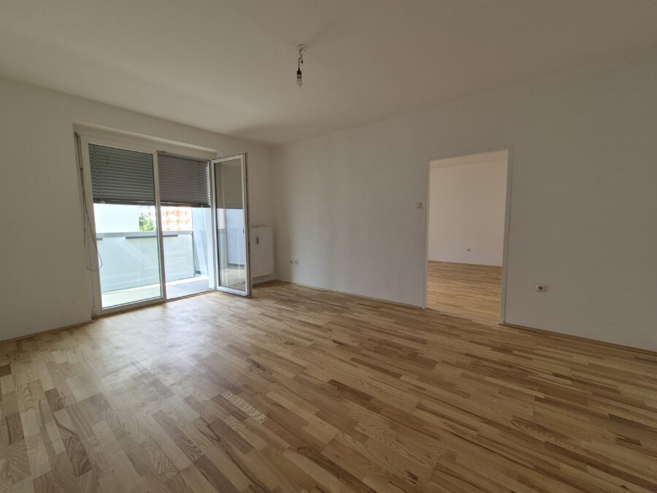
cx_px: 328
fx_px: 247
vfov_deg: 89.9
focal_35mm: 13
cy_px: 246
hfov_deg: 106.2
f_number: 2.2
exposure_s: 1/131
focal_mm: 2.2
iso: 50
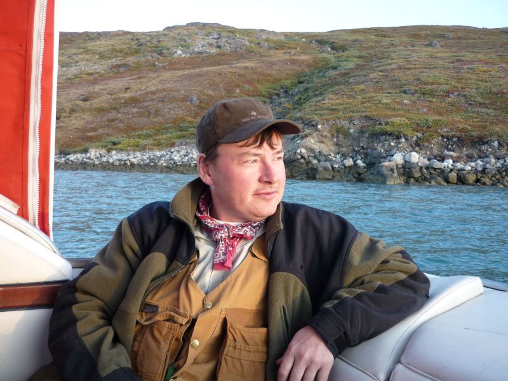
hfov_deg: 55.4
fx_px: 484
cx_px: 254
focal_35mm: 33
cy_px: 190
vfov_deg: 42.9
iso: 100
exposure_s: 1/80
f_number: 2.8
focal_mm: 5.5
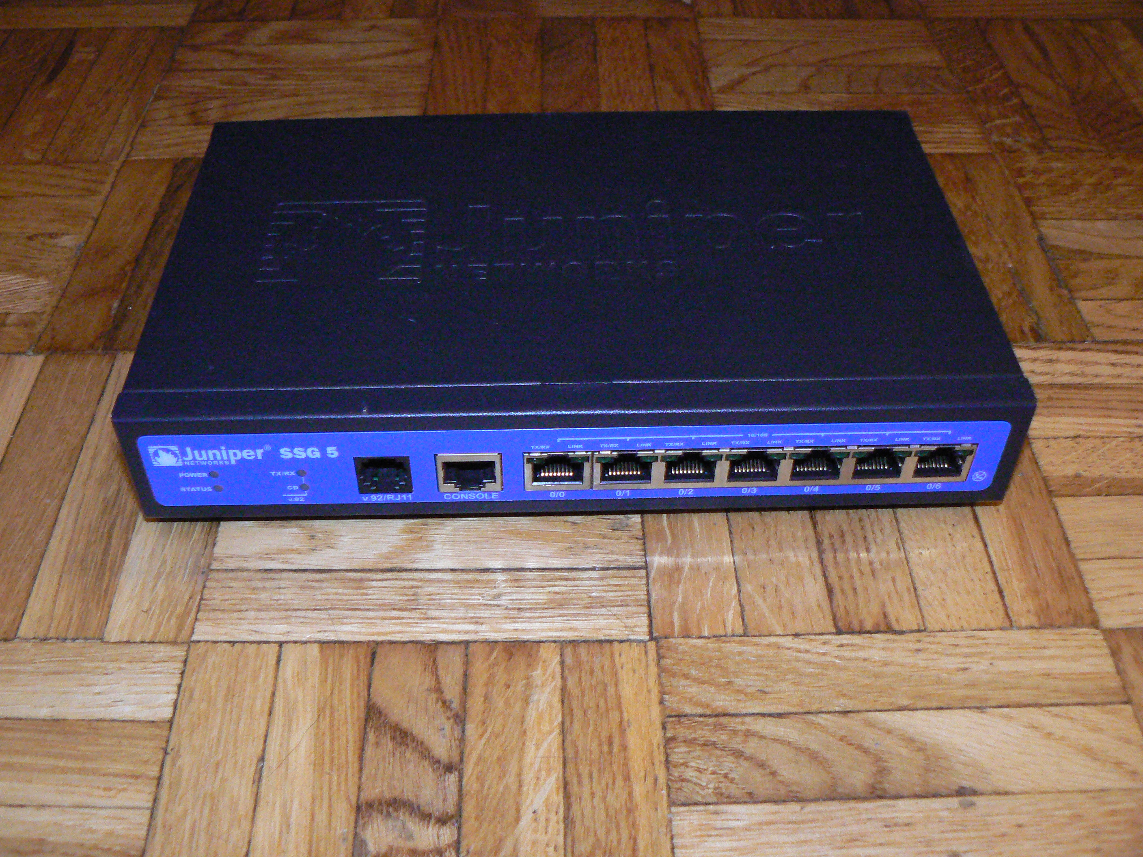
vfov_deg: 39.7
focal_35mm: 36
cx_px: 572
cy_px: 428
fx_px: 1189
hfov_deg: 51.4
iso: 400
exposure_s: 1/25
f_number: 2.8
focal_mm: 6
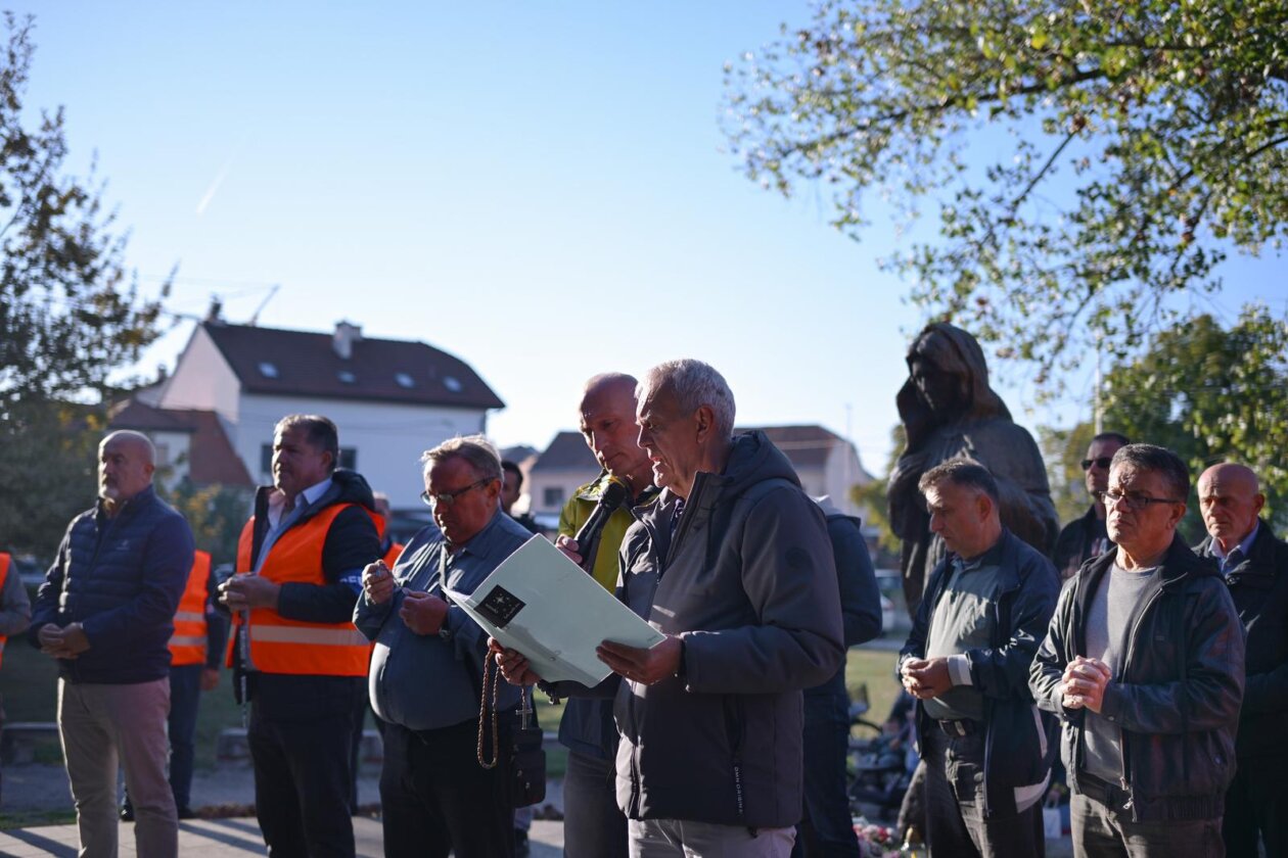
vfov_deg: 33.4
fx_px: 1431
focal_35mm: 40
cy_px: 429
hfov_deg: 48.5
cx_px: 644
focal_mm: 40
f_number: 2
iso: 64
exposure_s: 1/1250
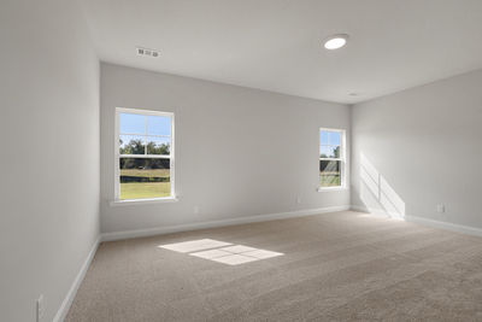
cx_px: 241
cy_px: 161
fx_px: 214
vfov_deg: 73.8
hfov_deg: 96.7
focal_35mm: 16
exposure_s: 1/15
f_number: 10
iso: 250
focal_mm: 16
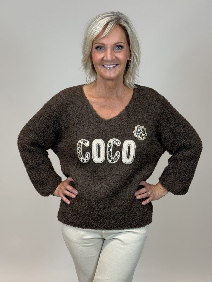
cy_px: 141
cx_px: 106
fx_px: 392
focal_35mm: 48
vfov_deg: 39.7
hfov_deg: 30.3
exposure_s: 1/60
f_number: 1.78
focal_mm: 6.76
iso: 100
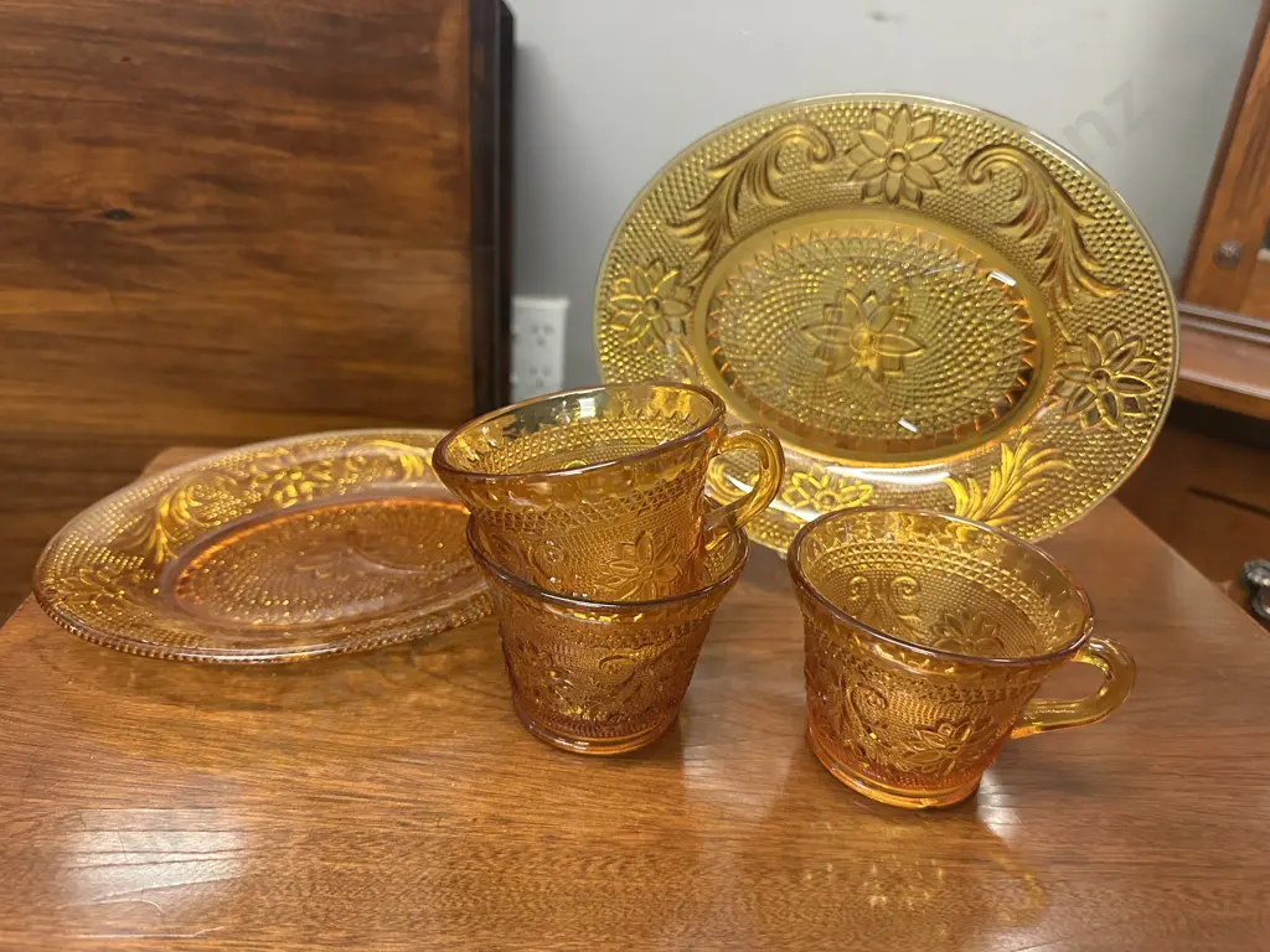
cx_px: 635
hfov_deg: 71.6
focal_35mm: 24
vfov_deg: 56.8
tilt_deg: -24.5
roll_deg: -3.9
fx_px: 881
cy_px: 476
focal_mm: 6.86
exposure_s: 1/50
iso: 500
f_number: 1.78
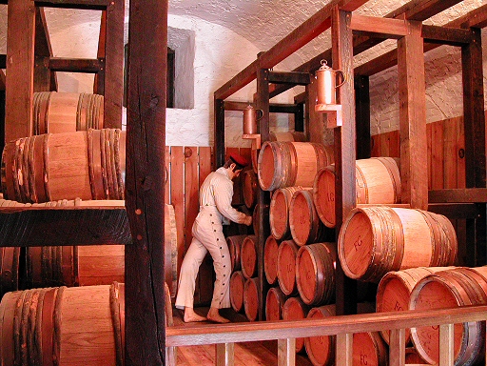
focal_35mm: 38
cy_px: 183
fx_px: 535
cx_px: 244
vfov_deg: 37.7
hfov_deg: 49.0
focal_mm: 8
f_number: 2.8
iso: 387
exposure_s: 1/3.5
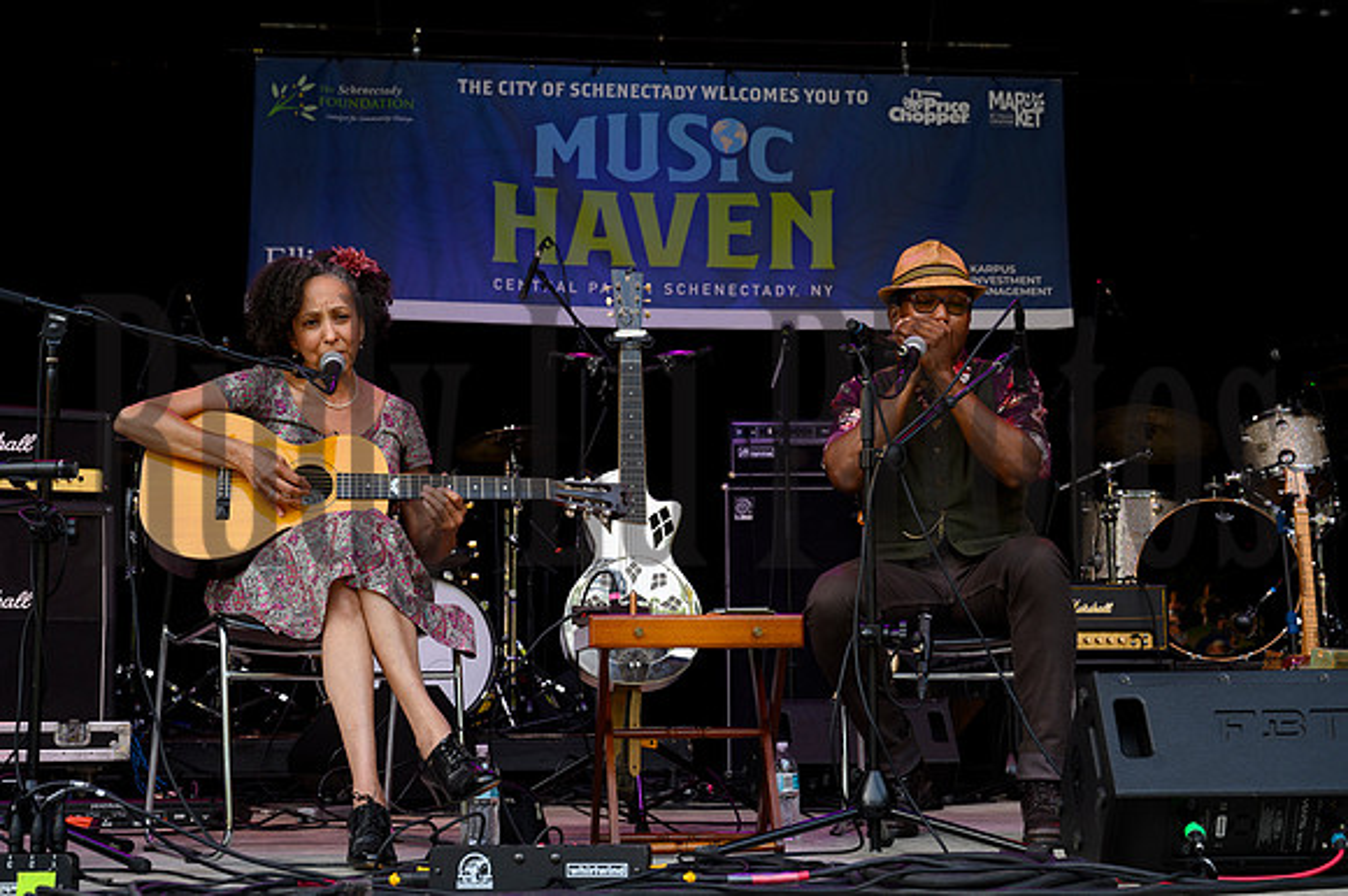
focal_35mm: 51
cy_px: 448
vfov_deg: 26.5
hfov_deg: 38.9
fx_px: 1909
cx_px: 674
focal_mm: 51
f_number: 6.3
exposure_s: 1/125
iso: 360
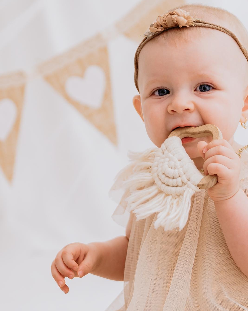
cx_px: 156
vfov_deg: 13.3
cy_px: 245
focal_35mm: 144
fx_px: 1321
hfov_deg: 10.7
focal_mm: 50
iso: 200
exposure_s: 1/160
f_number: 2.5
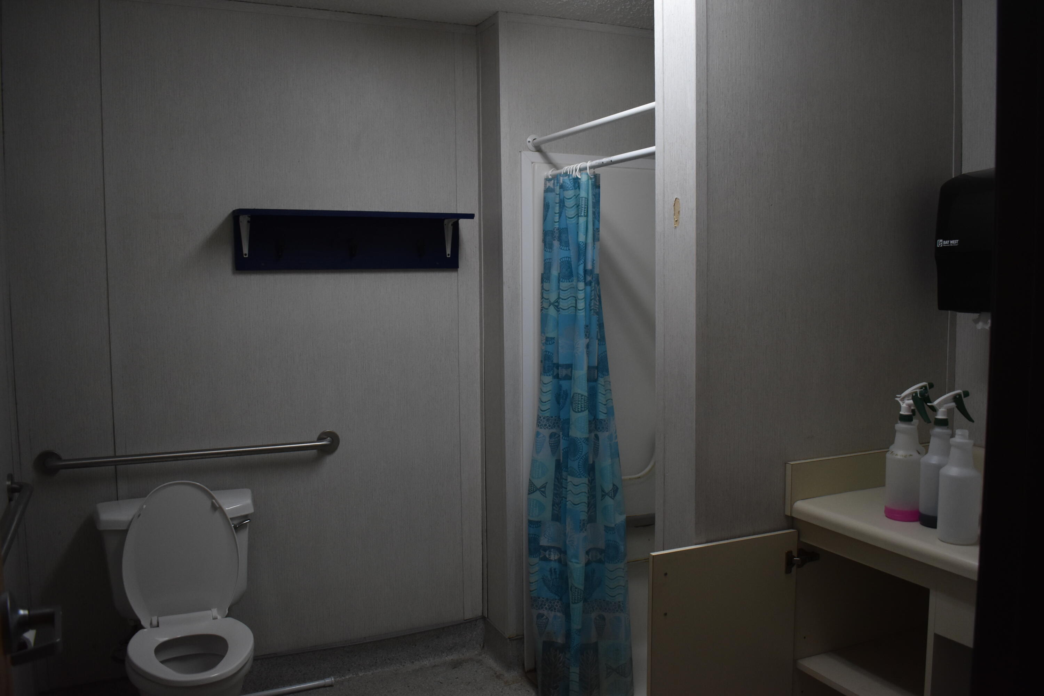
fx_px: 870
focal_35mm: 30
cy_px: 348
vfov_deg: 43.6
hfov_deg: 61.9
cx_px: 522
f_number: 3.5
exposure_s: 1/200
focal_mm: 20
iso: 800
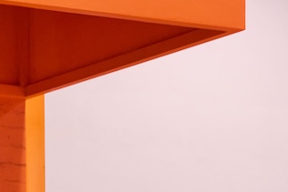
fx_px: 1457
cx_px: -504
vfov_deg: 7.3
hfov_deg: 9.4
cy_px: 374
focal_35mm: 182
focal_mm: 30
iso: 1000
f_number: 3.5
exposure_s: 1/125
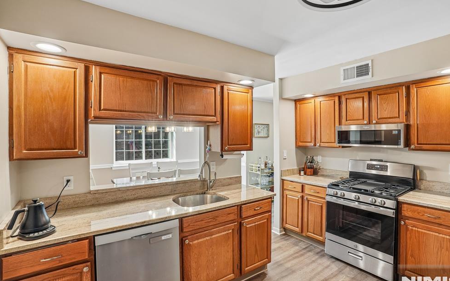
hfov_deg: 94.3
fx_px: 209
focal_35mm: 17
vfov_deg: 68.0
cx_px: 232
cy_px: 141
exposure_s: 1/20
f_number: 8
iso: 320
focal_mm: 16
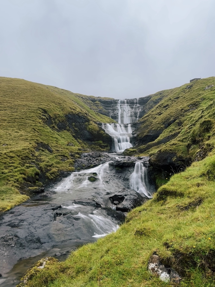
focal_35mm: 24
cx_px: 108
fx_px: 199
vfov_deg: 71.6
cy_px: 144
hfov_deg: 56.8
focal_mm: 6.86
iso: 80
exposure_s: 1/1198
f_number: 1.78
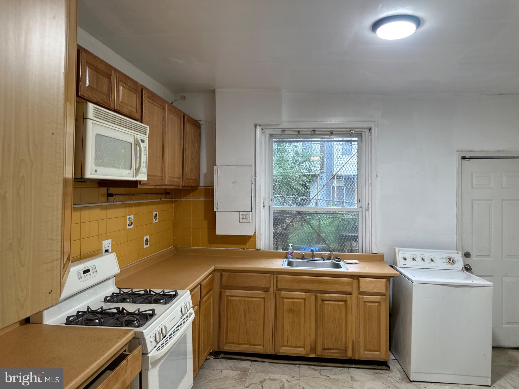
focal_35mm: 24
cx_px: 260
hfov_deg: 71.6
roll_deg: +0.1
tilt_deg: +1.2
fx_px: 360
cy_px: 194
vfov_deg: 56.8
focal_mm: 6.86
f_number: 1.78
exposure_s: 1/60
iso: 160
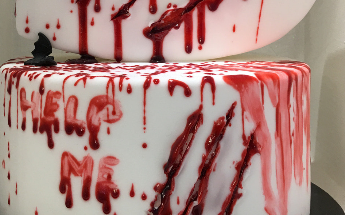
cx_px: 147
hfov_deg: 38.8
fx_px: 489
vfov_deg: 24.2
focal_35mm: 52
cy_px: 25
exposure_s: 1/33
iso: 40
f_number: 2.2
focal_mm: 4.15
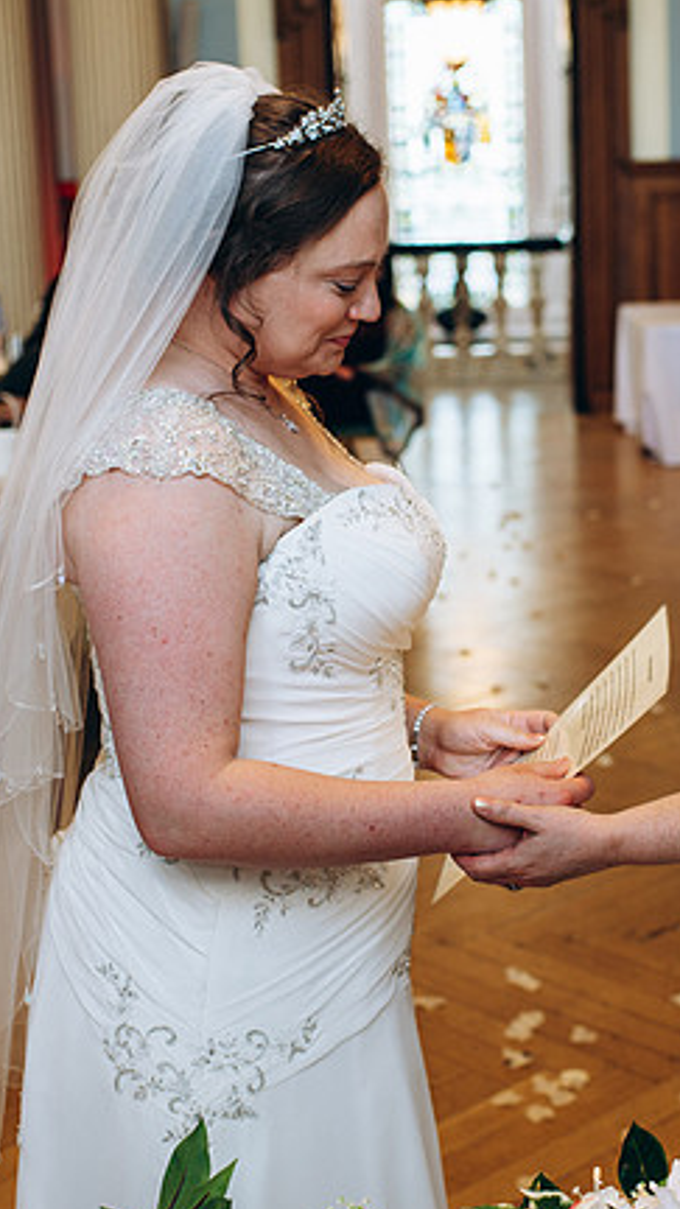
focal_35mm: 61
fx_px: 1955
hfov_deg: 19.7
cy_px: 554
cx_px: 402
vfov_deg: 34.3
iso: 250
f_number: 2.8
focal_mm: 35
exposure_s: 1/100
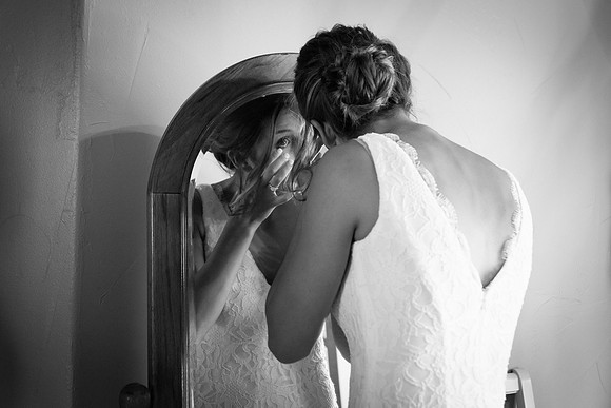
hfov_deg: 34.9
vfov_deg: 23.7
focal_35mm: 57
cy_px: 204
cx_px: 306
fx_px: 971
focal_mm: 55
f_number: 4.5
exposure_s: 1/160
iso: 400
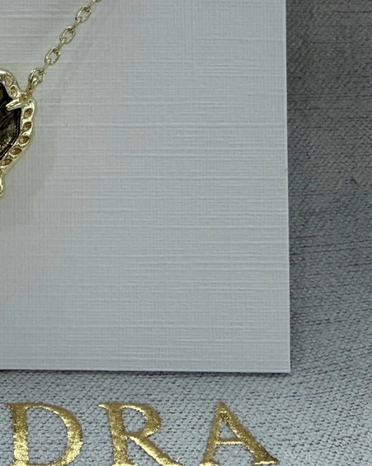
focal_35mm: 60
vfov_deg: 31.2
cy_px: 152
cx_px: -7
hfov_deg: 24.2
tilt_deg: -28.7
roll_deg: +0.1
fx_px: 826
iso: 125
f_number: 2.2
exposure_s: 1/121
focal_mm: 2.22
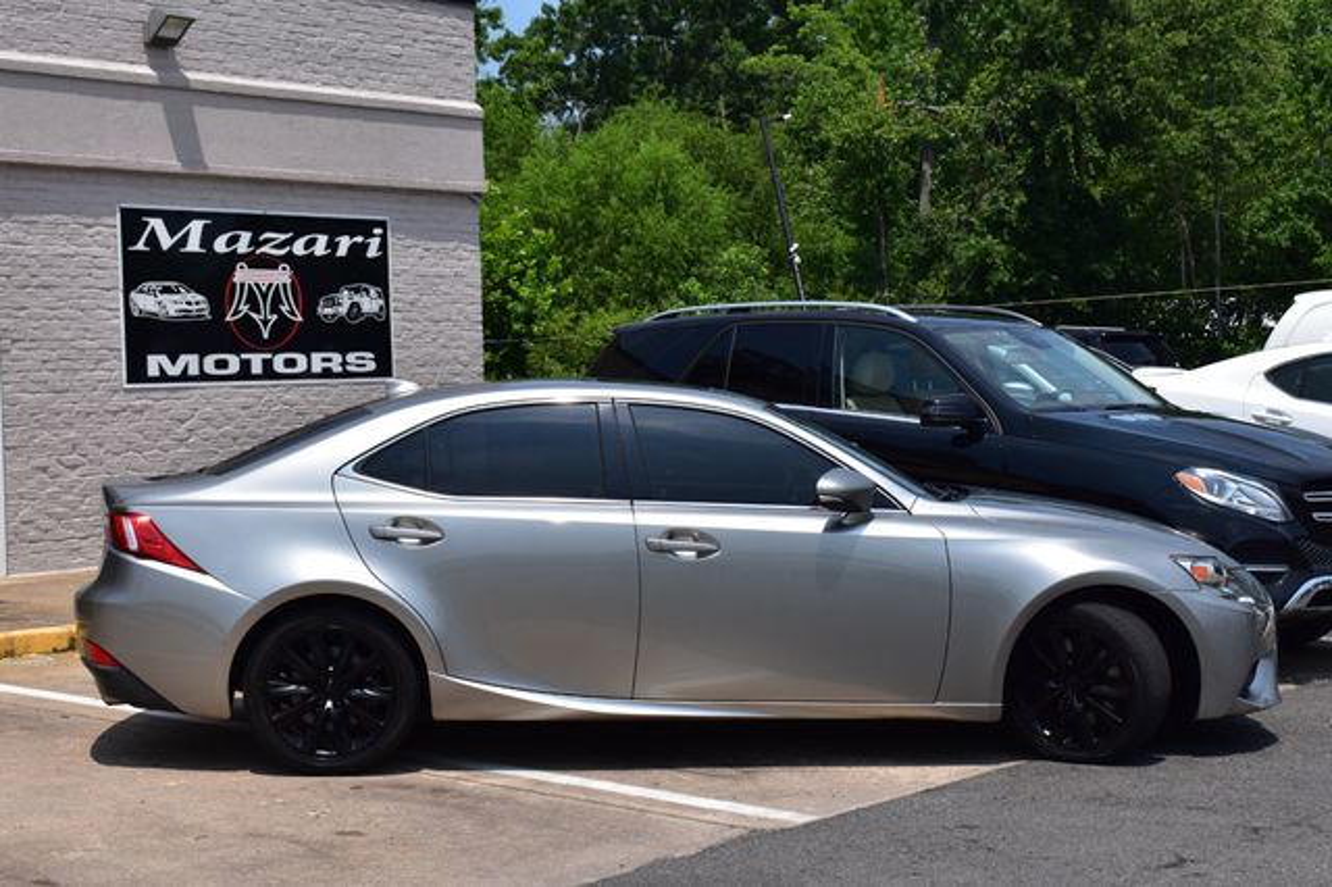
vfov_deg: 23.8
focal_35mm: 57
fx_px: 2108
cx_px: 666
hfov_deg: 35.1
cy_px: 444
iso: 220
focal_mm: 38
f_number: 11
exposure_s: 1/500
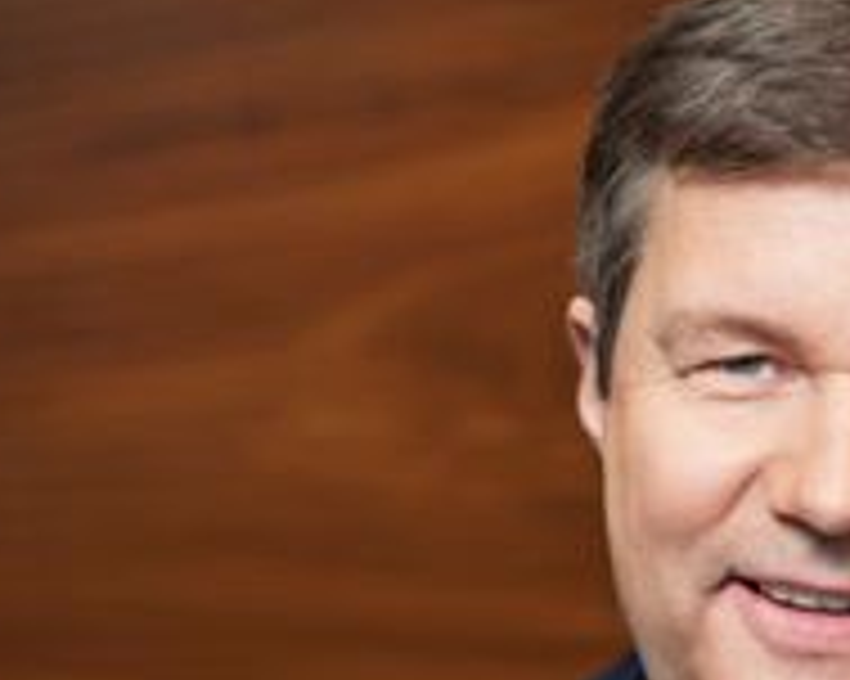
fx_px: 6713
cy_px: 664
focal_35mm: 267
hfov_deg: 7.2
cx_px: 935
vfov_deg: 5.8
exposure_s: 1/80
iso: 400
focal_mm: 105
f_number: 2.8
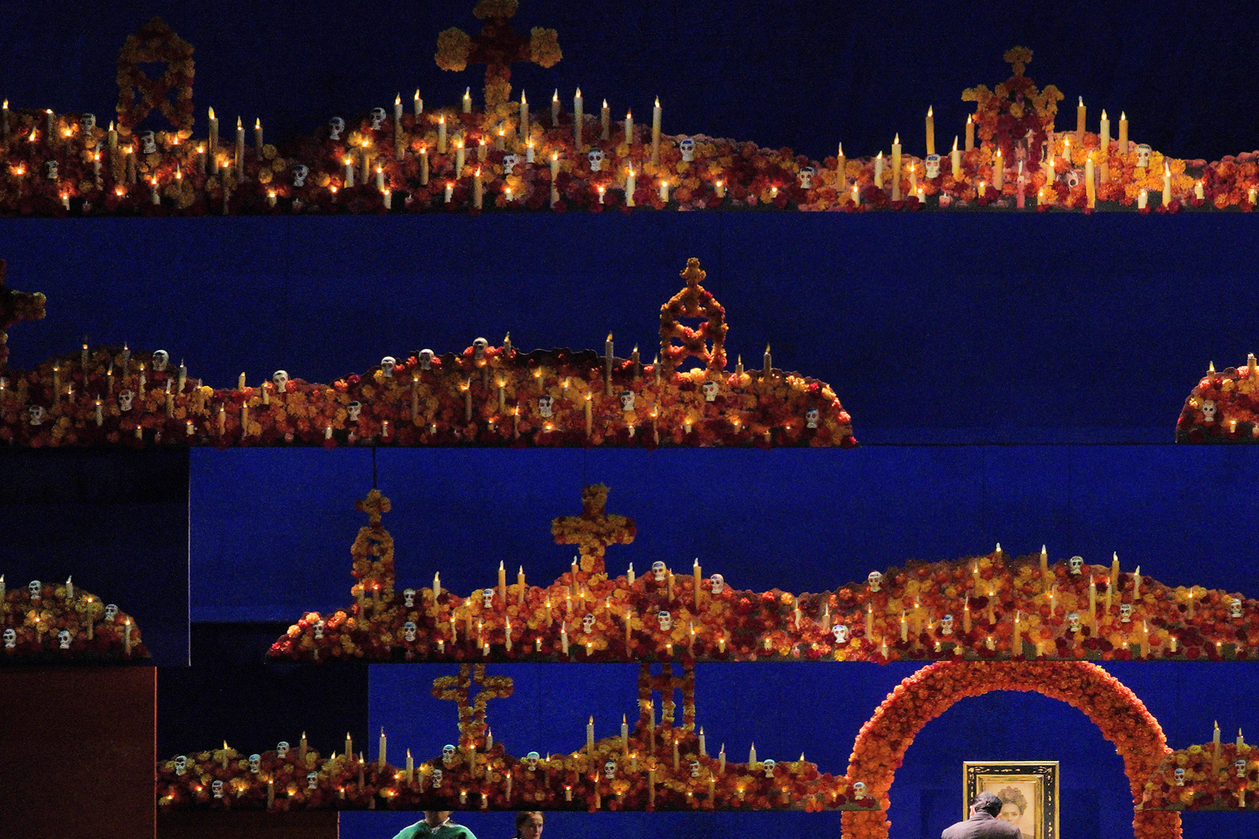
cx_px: 1018
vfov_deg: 9.2
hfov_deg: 13.7
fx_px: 5210
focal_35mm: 149
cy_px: 658
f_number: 7.1
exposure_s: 1/100
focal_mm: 70
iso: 4000
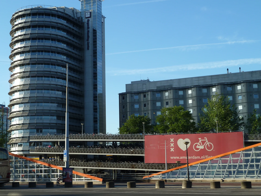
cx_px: 130
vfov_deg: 24.8
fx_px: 445
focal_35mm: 59
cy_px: 98
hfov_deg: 32.7
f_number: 3.9
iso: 80
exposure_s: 1/320
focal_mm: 9.7
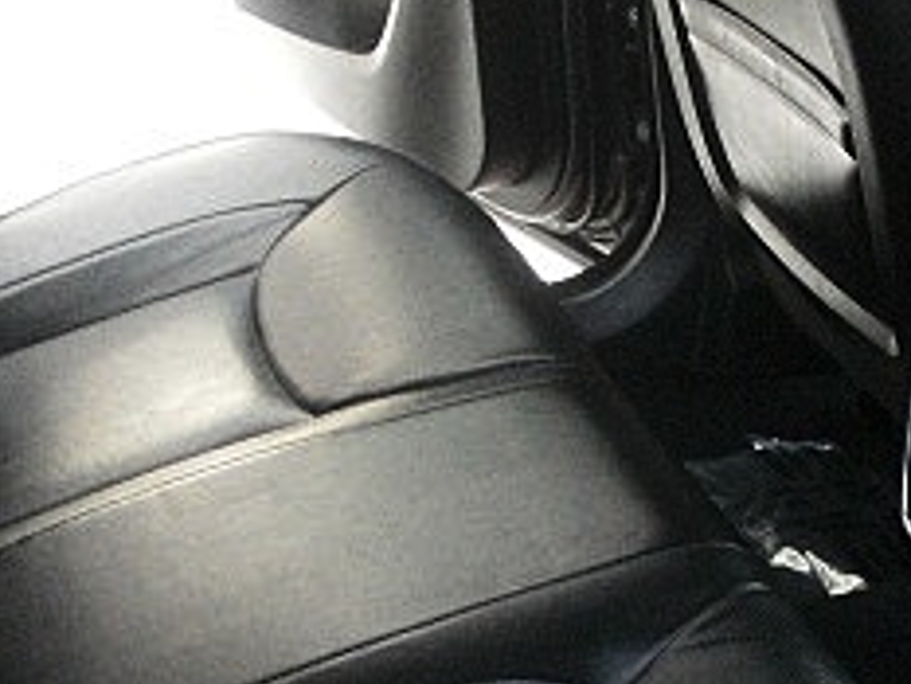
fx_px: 2607
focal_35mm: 99
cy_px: 535
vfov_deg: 14.9
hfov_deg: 19.7
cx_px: 622
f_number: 2.8
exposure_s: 1/100
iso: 800
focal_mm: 6.3
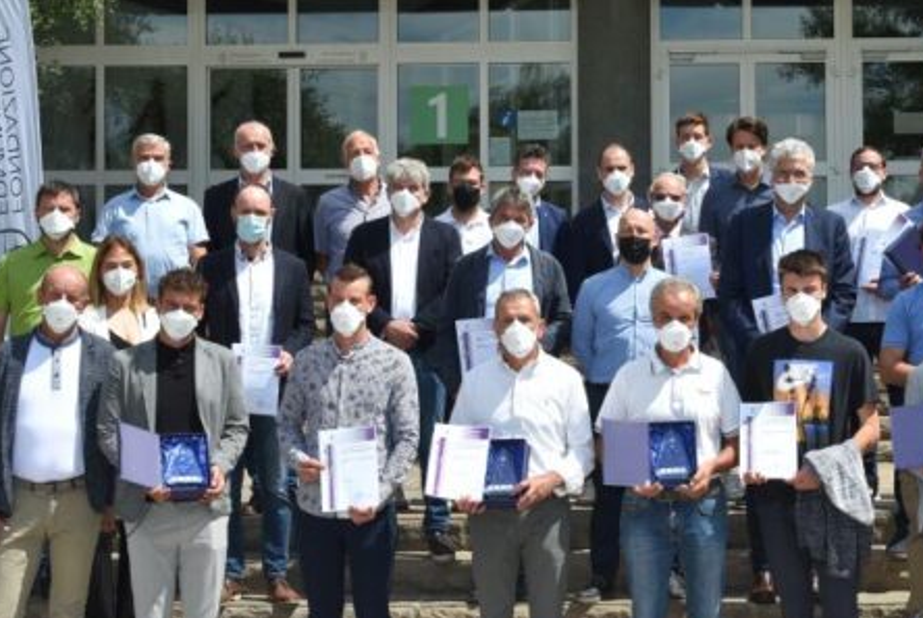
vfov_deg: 21.6
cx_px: 619
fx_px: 1617
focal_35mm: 63
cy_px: 306
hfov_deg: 31.6
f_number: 14
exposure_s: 1/200
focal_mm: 35
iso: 200
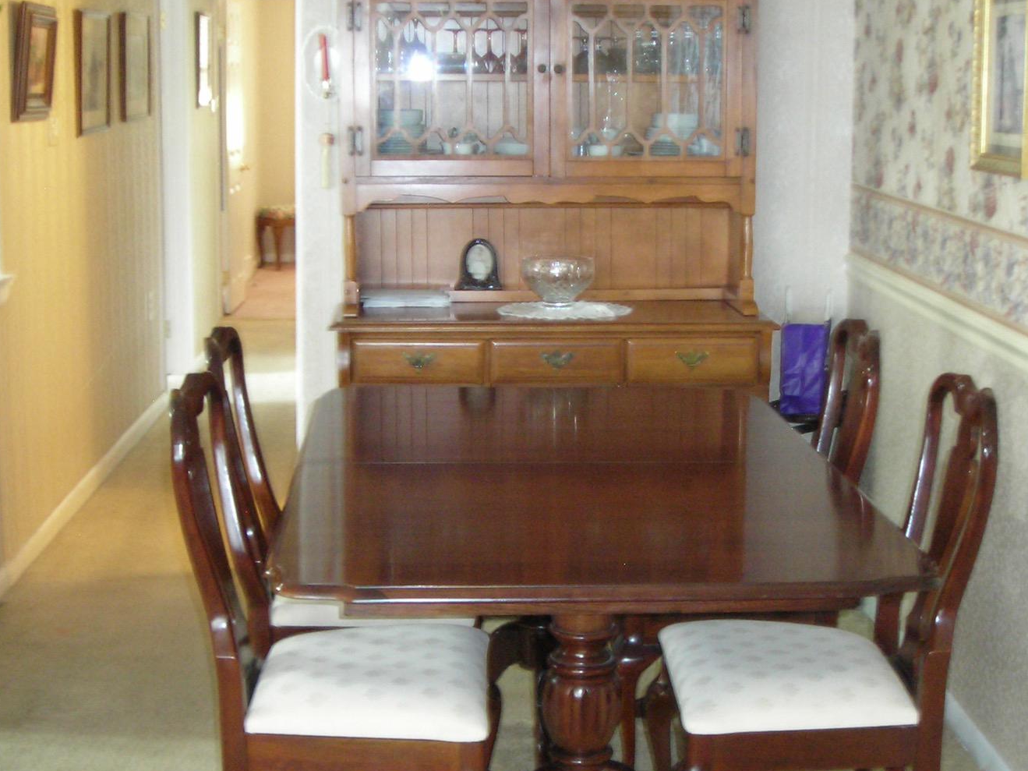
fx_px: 1752
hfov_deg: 32.7
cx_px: 556
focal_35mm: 59
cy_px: 408
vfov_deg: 24.8
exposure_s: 1/4.1
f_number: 3.2
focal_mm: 6.3
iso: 200
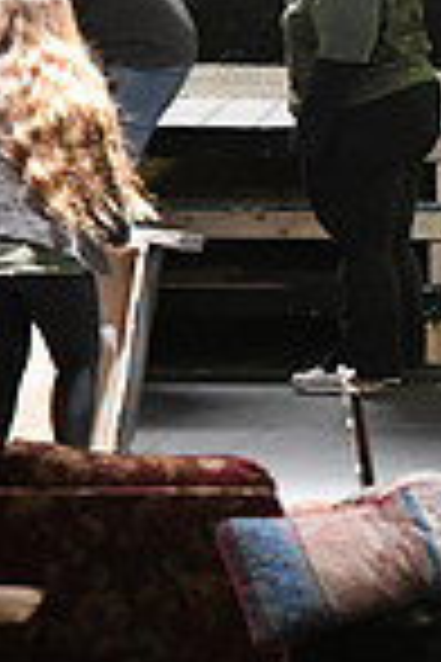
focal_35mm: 790
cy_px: 272
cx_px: 1192
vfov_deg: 2.6
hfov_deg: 1.7
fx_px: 14515
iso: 12800
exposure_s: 1/200
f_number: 2.8
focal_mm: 200
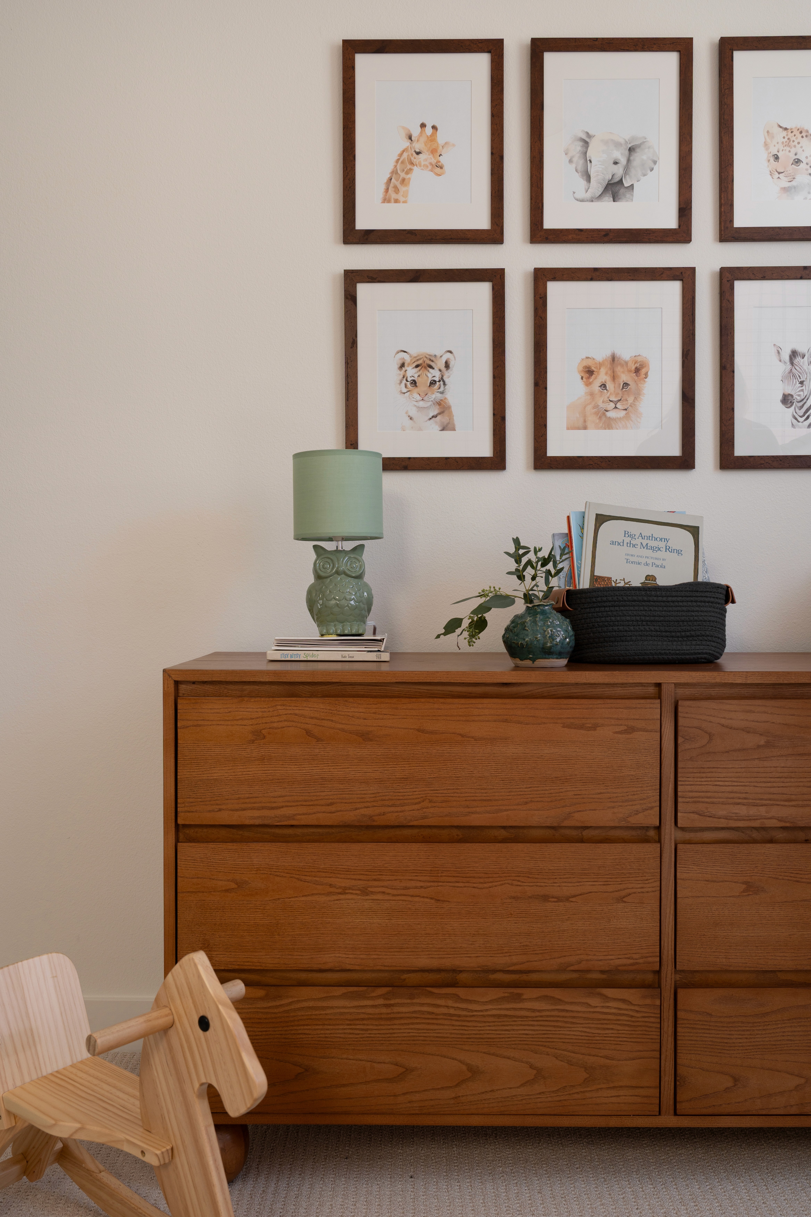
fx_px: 1081
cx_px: 406
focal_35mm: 32
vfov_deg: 58.7
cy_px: 608
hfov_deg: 41.1
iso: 250
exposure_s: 1/30
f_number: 8
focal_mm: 32
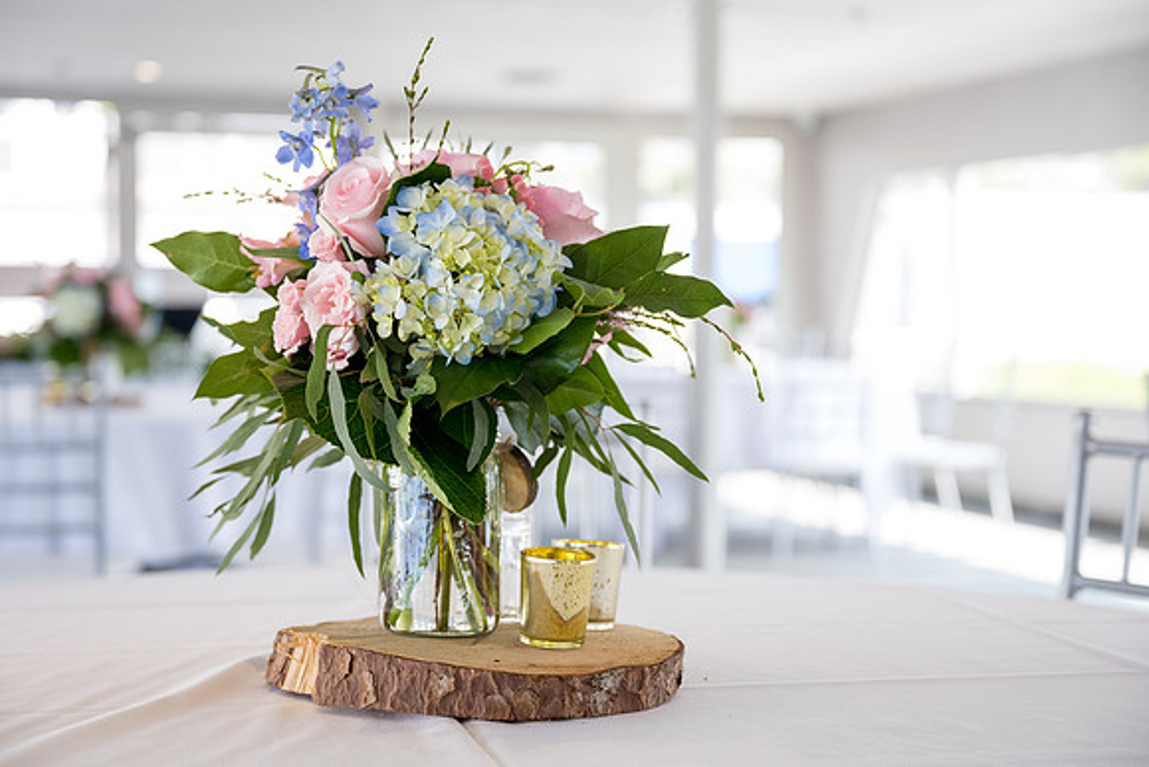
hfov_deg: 31.6
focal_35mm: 63
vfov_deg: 21.4
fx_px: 2027
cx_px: 574
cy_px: 384
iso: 500
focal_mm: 61
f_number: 3.2
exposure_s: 1/400
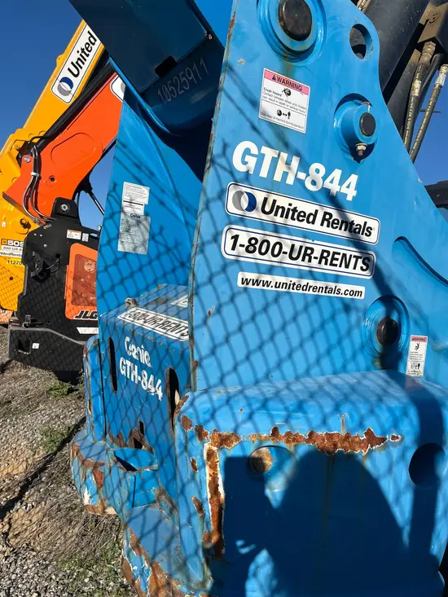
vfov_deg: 67.3
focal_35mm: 26
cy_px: 298
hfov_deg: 53.1
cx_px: 224
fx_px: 449
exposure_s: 1/5319
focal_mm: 5.1
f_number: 1.6
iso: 50
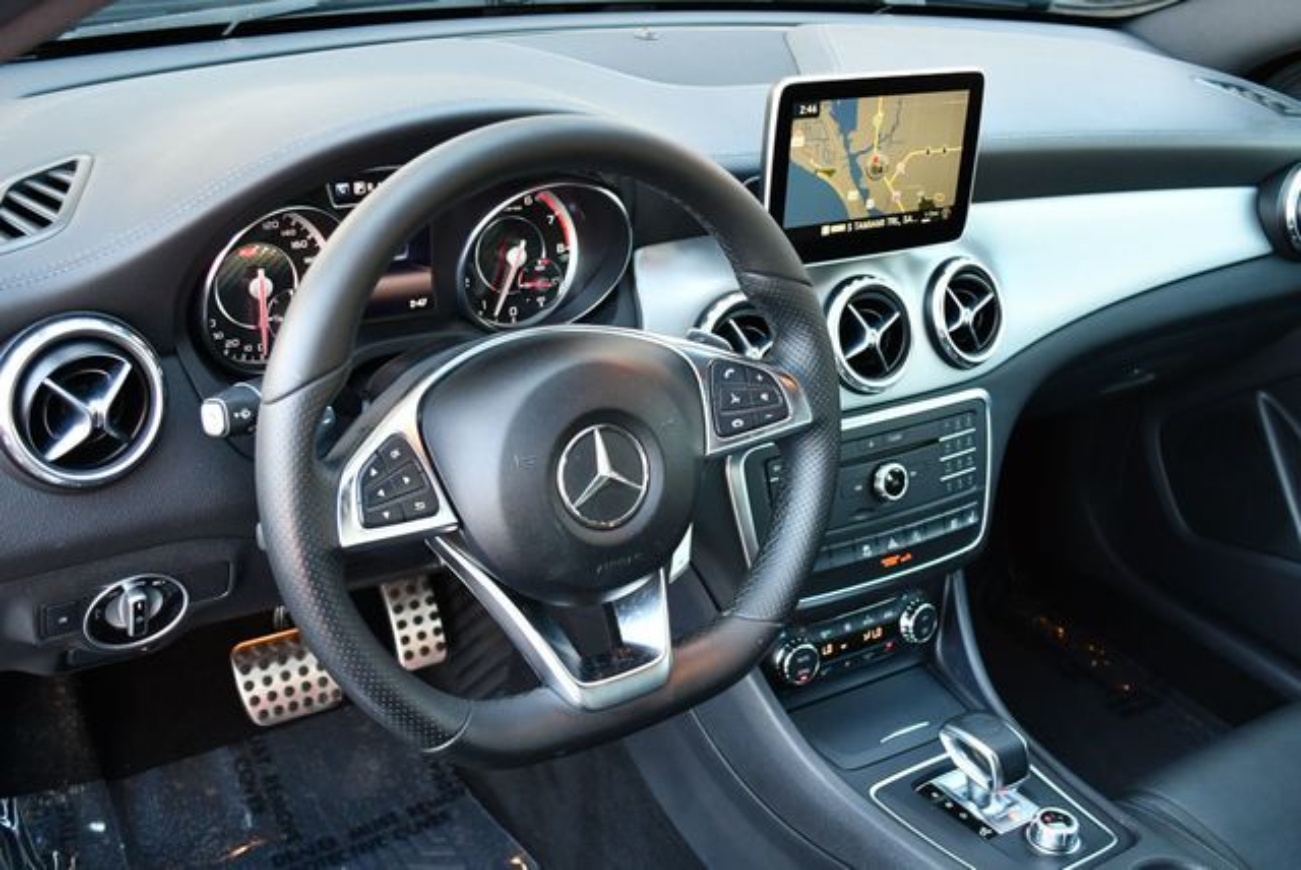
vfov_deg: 33.5
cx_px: 650
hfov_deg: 48.4
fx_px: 1447
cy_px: 435
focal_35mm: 40
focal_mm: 20
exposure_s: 1/125
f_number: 3.8
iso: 900
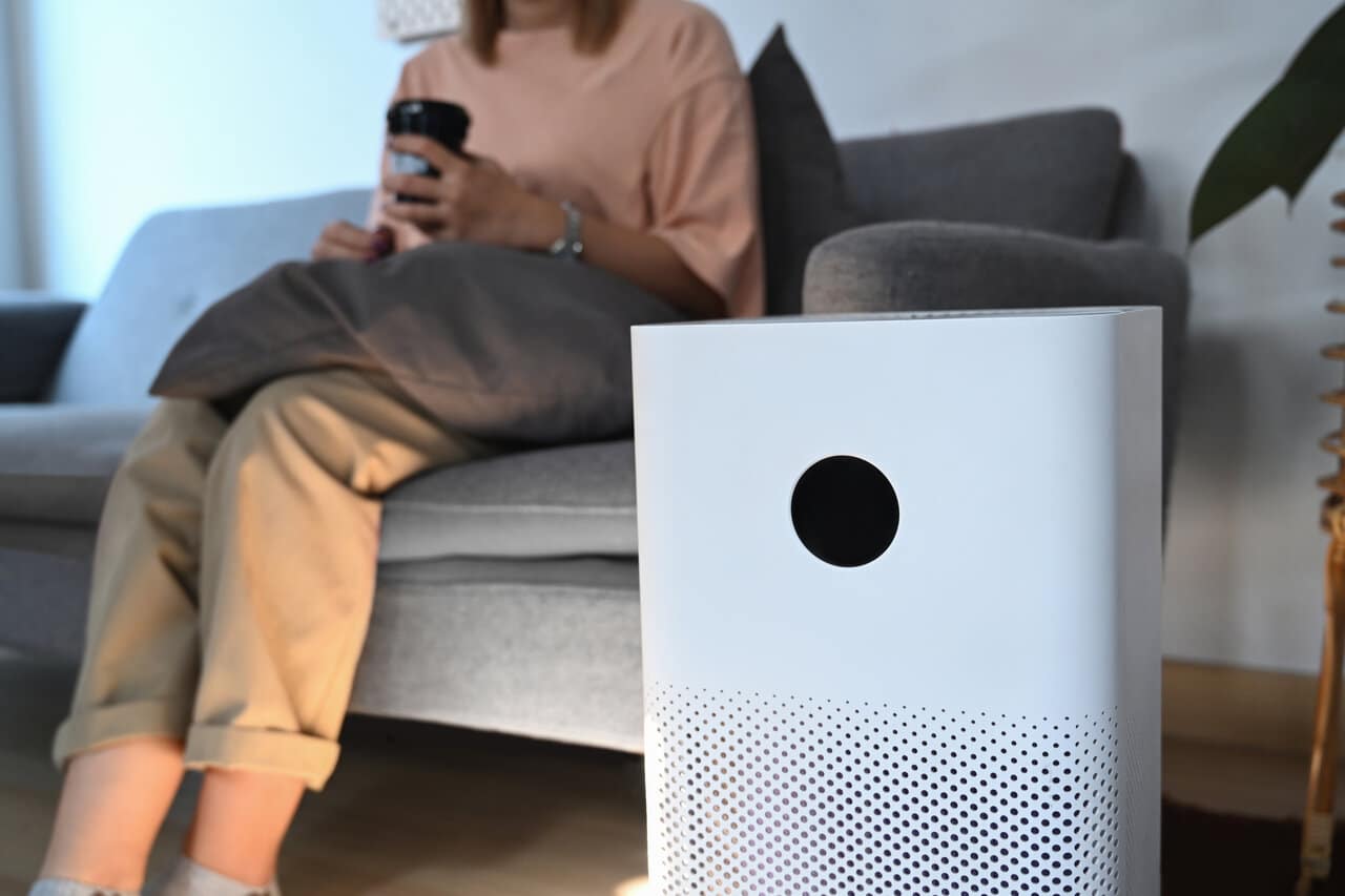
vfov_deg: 35.0
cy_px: 448
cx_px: 672
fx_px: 1419
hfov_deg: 50.7
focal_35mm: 38
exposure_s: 1/50
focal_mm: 38
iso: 800
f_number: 4
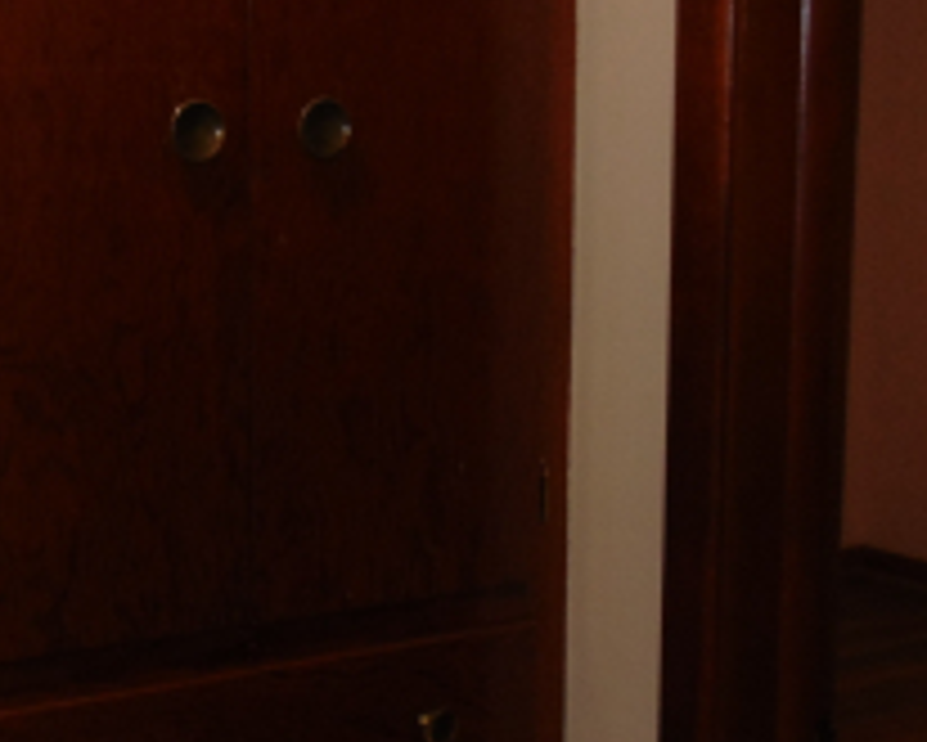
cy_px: 450
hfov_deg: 23.9
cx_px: 268
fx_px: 2168
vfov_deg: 19.4
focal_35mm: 79
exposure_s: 1/30
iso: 80
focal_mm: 4.5
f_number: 3
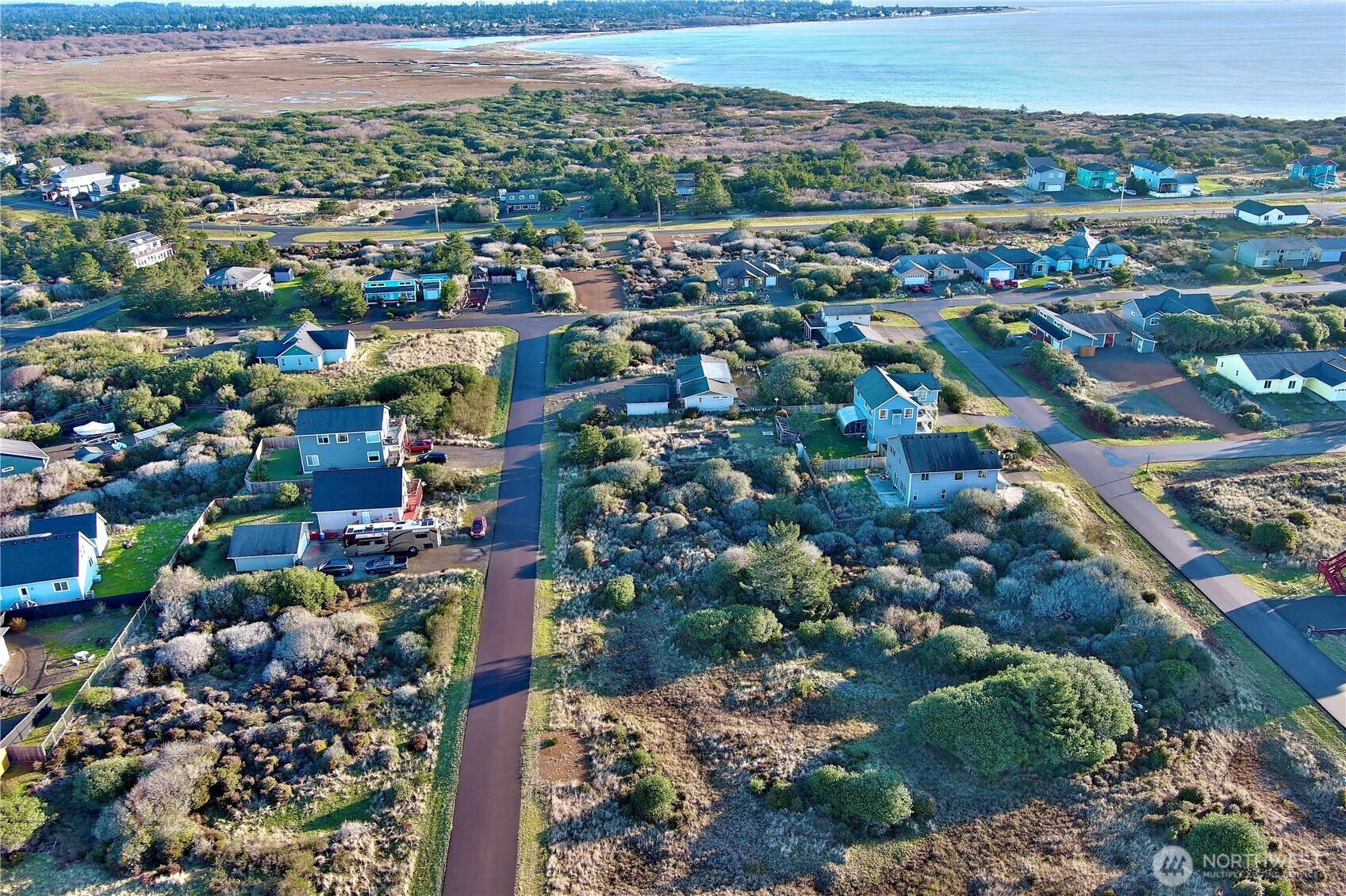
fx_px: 1084
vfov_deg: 45.0
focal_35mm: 29
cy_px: 448
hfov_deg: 63.7
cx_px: 673
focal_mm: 10.57
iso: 100
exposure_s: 1/176
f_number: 2.8
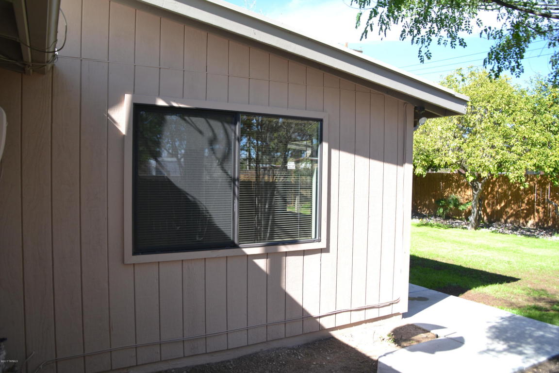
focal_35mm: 27
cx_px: 280
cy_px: 186
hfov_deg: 67.4
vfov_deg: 47.9
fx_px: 419
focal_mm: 18
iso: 400
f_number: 6.3
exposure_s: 1/125
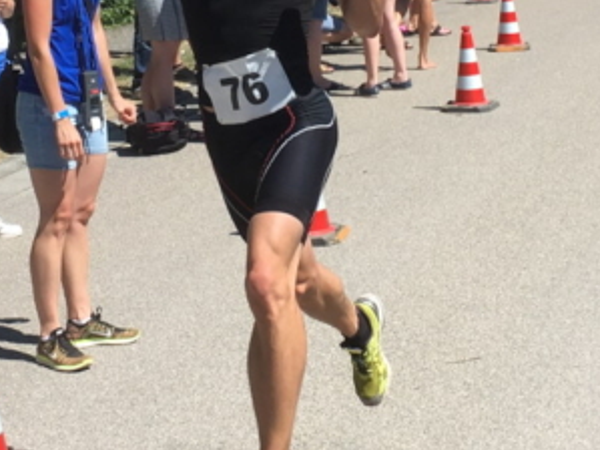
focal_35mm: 100
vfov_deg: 14.6
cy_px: 55
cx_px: 277
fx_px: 1733
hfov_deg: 19.6
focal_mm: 4.15
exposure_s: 1/1183
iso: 25
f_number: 2.2
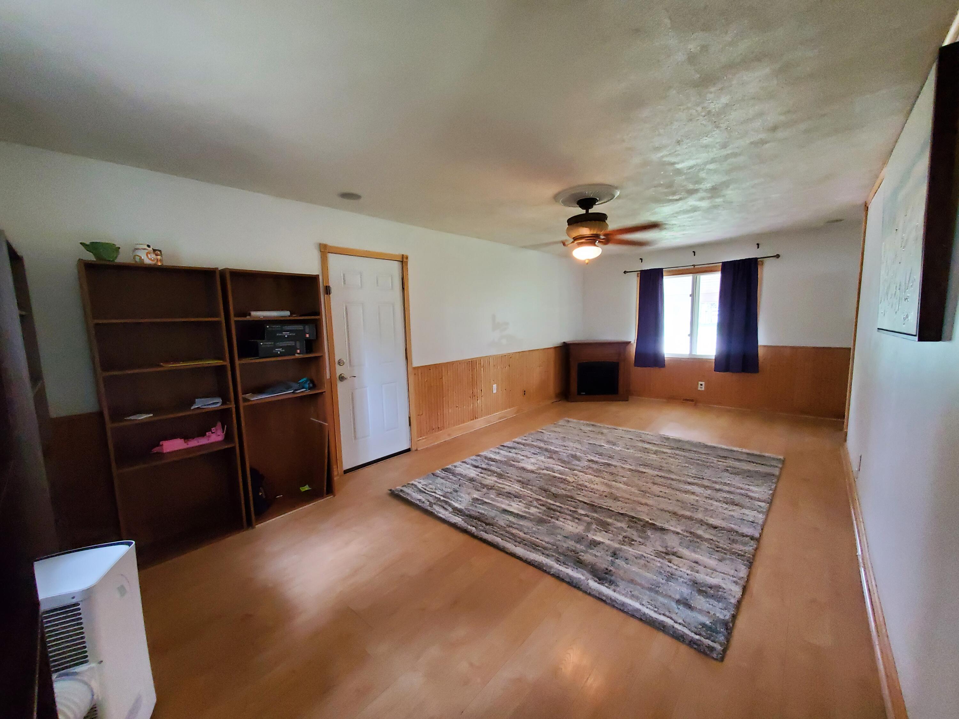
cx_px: 480
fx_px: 360
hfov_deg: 106.2
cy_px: 360
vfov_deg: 89.9
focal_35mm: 13
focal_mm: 1.8
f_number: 2.2
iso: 800
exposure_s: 1/30
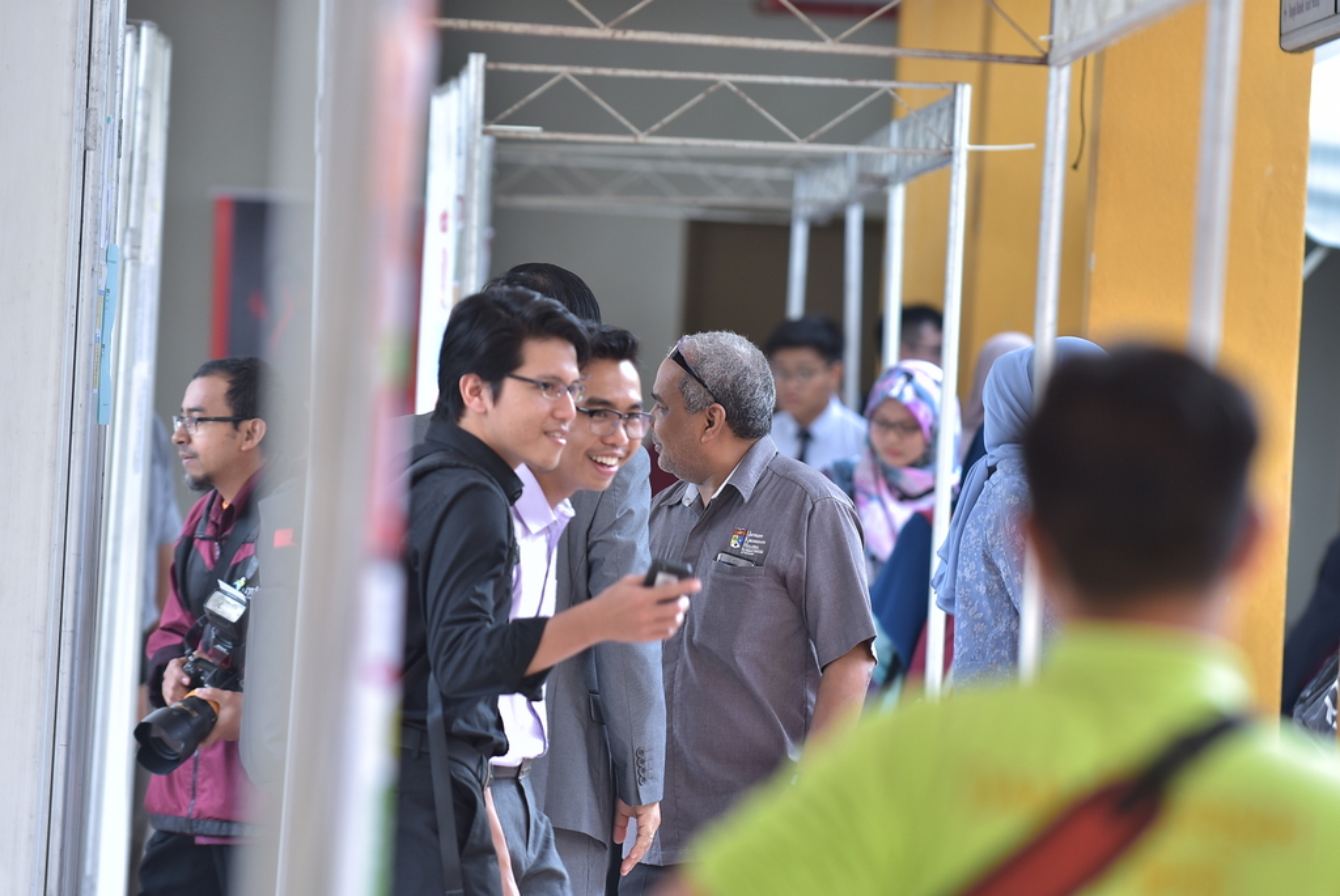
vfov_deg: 5.7
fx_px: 8942
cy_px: 448
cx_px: 670
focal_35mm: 240
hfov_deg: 8.6
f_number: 2.8
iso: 160
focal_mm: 160
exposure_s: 1/160
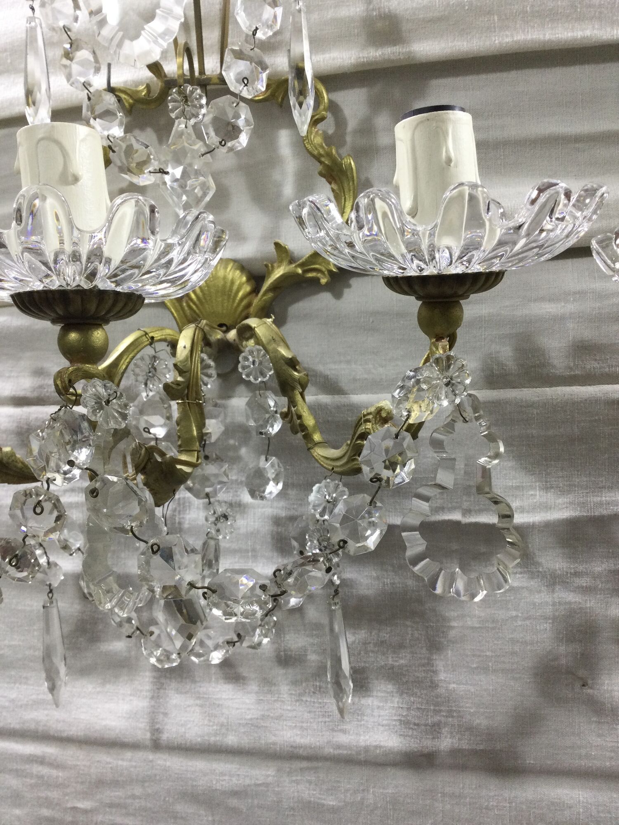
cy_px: 412
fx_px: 739
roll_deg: +1.6
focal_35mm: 31
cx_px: 310
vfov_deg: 58.4
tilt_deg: -2.8
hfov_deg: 45.4
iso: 32
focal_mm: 3.3
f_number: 2.4
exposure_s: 1/33
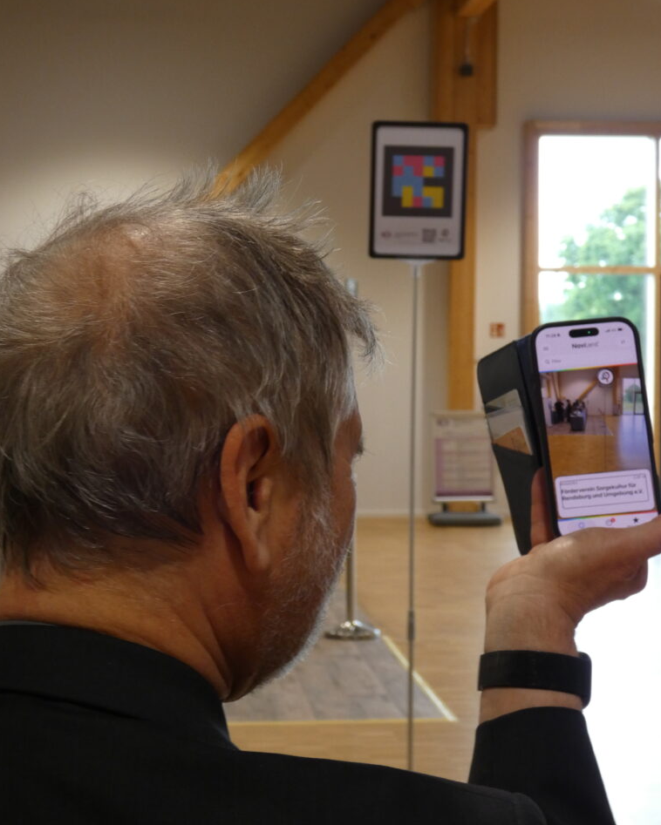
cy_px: 415
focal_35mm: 76
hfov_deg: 20.2
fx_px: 1858
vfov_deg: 25.1
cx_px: 330
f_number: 4.3
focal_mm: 12.9
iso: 250
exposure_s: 1/80
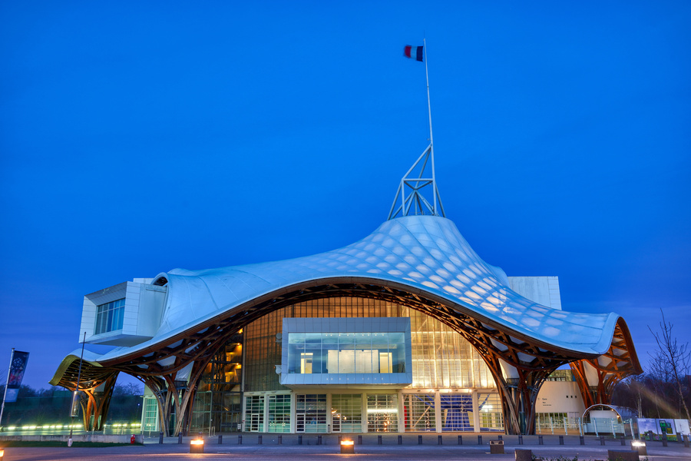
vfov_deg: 42.3
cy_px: 230
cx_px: 346
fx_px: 595
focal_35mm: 31
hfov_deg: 60.3
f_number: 8
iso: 100
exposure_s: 2
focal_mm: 31
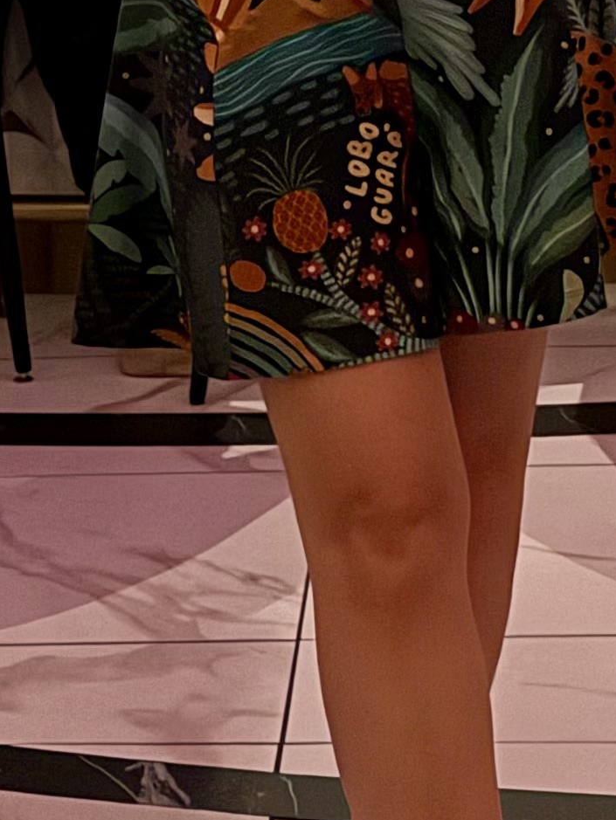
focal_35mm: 103
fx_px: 2442
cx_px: 440
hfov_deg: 14.3
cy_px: -201
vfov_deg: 18.0
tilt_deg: -2.9
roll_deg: +0.7
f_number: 1.78
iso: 1250
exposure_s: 1/30
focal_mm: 6.76
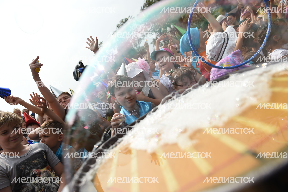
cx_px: 144
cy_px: 96
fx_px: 192
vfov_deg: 53.1
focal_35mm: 24
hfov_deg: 73.8
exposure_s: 1/5000
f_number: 4.5
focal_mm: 24
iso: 500
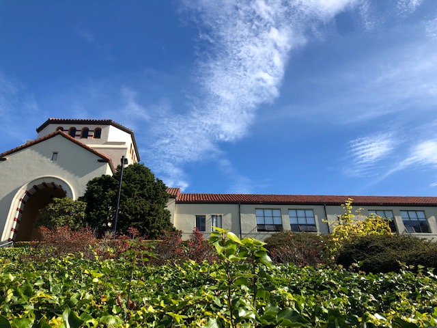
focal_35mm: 28
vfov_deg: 49.7
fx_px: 353
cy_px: 164
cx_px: 218
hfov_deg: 63.4
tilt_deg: +28.0
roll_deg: +0.5
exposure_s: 1/1429
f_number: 1.8
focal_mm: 3.99
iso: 20
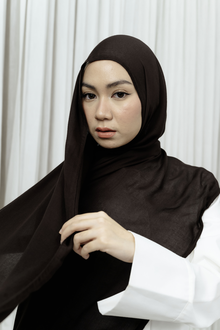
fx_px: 458
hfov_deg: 27.0
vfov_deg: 39.6
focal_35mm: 50
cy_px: 165
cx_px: 110
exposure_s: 1/160
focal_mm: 50
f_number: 6.3
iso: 640
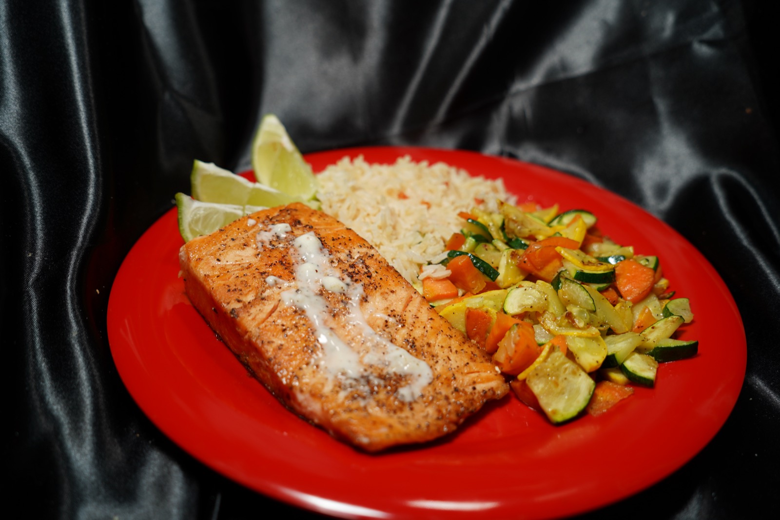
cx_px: 390
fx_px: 650
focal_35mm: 30
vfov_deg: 43.6
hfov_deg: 61.9
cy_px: 260
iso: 100
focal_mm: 30
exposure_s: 1/250
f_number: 4
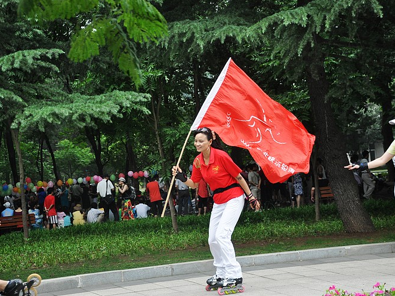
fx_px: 981
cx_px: 195
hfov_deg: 22.8
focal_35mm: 86
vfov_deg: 17.2
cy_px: 149
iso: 800
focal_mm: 52
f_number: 5
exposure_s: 1/800
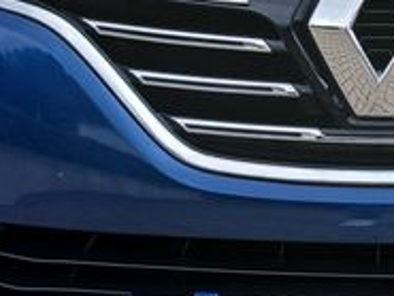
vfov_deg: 10.2
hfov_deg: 13.6
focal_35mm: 144
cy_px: 17
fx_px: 1640
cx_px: 356
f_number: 1.8
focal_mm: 3.98
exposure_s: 1/292
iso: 20
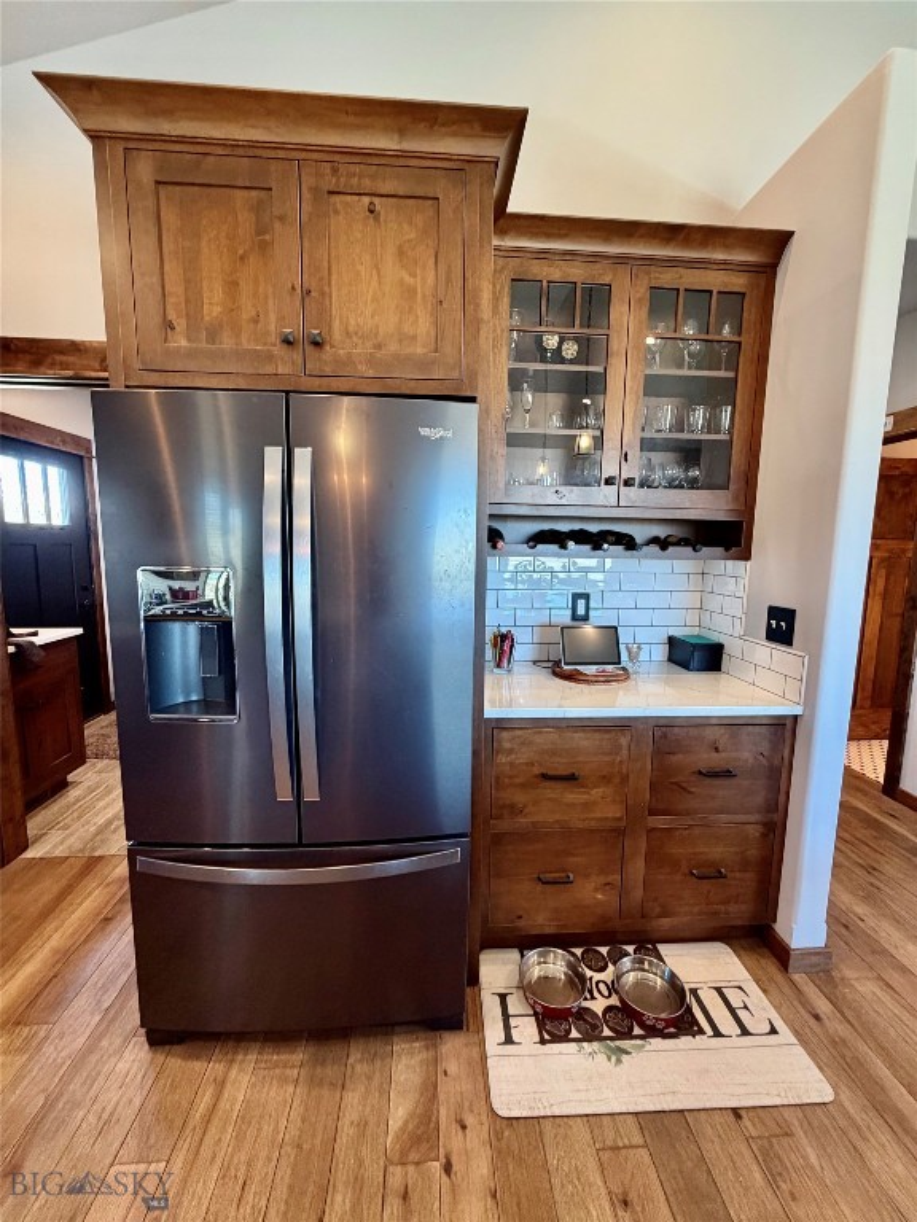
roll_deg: -0.7
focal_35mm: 14
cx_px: 458
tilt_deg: -7.2
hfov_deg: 85.7
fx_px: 494
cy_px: 611
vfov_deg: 102.1
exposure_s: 1/60
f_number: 2.2
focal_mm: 2.22
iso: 320
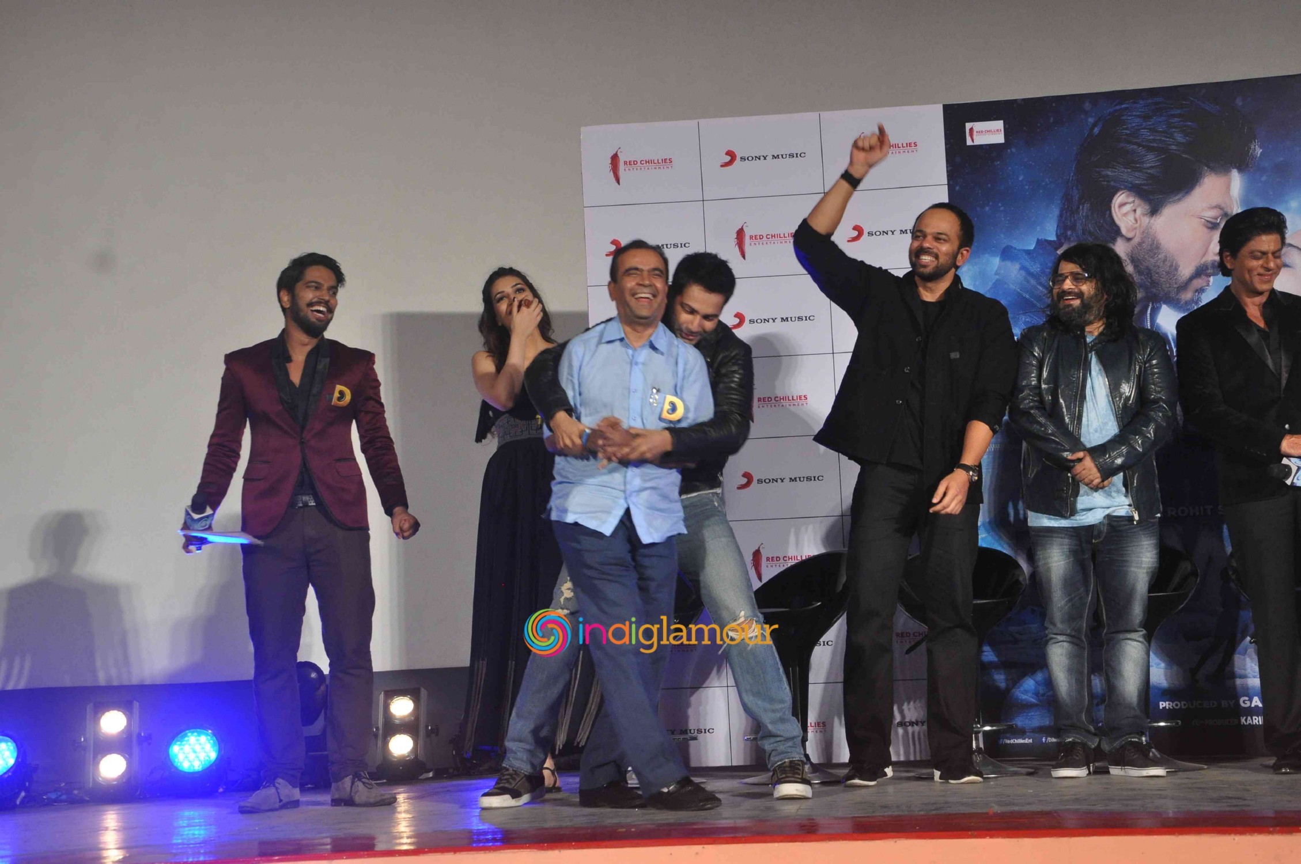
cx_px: 650
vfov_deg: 23.7
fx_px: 2058
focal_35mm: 57
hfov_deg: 35.1
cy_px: 432
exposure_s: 1/80
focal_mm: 38
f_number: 8
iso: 1250
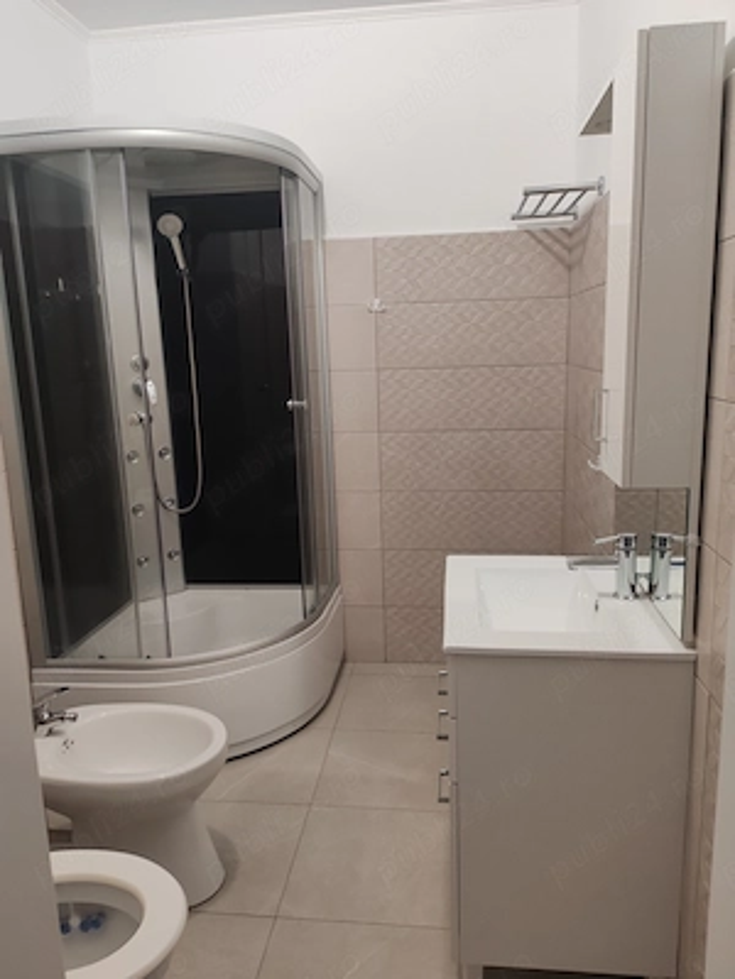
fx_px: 764
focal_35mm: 27
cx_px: 368
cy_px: 490
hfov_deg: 51.4
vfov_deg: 65.3
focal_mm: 6.12
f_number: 1.9
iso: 1600
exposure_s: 1/100
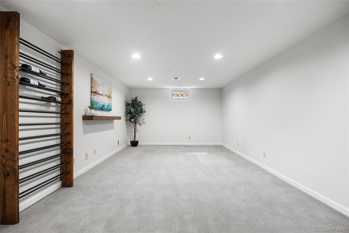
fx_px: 155
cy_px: 116
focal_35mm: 16
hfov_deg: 96.7
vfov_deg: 73.8
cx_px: 174
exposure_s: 1.3
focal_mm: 16
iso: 200
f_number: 8
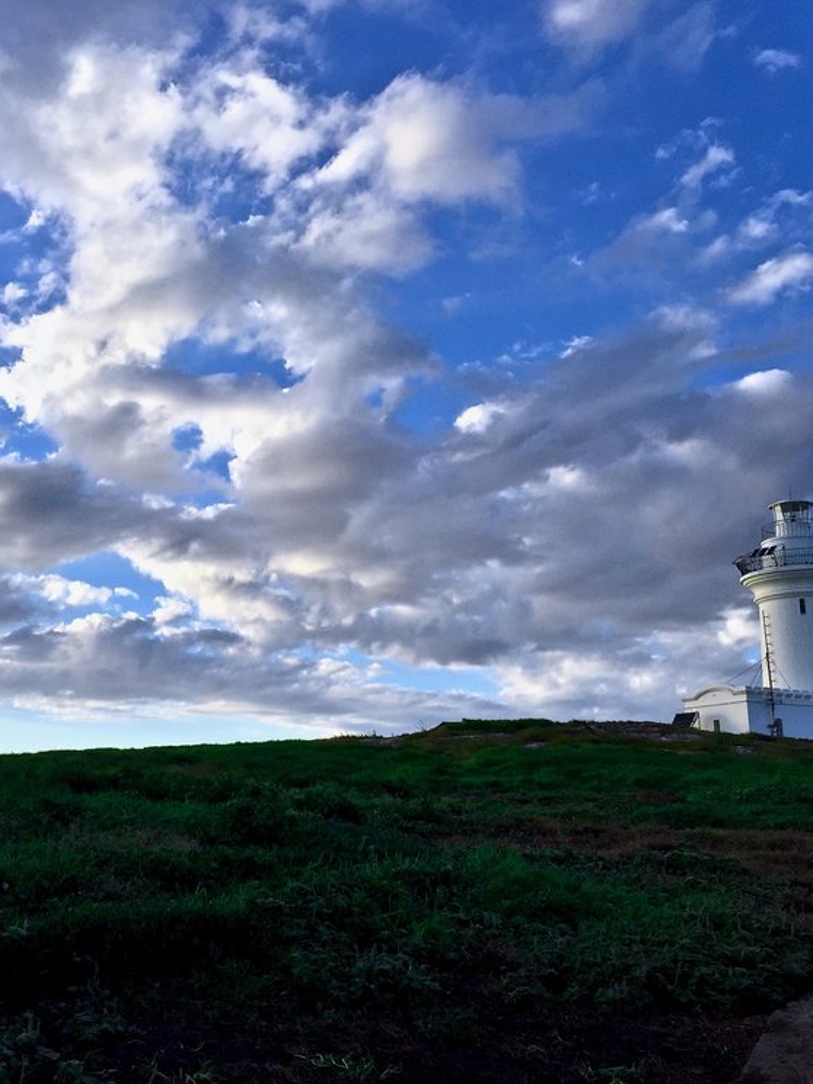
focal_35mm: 39
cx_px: 210
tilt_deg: +14.5
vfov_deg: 47.9
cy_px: 543
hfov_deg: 36.0
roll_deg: -1.7
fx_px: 1221
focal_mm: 4.15
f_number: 2.2
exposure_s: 1/1799
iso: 32
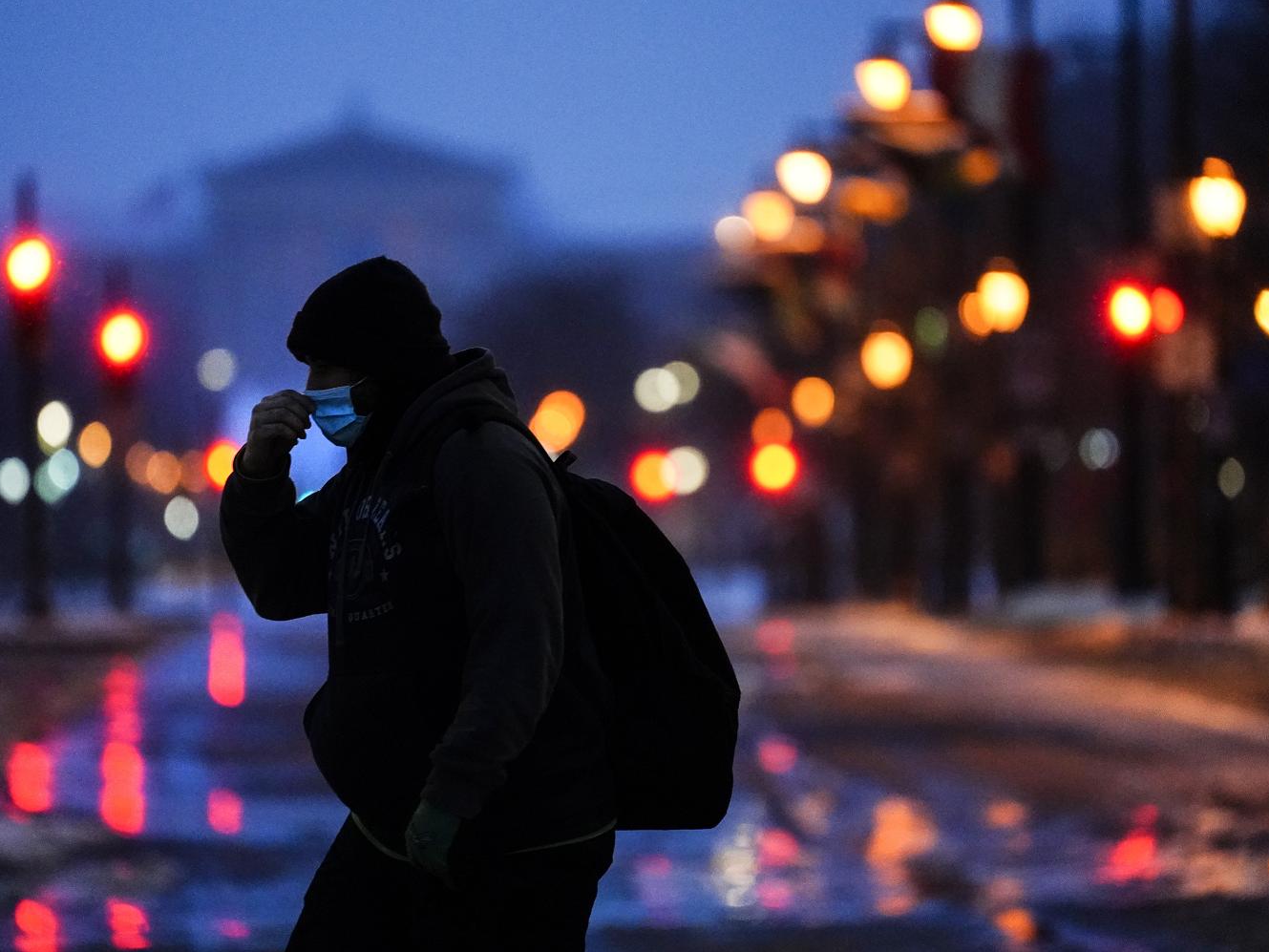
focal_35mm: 434
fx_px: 15912
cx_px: 579
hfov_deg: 4.6
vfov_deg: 3.4
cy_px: 476
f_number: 5.6
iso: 8000
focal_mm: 400
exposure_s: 1/400
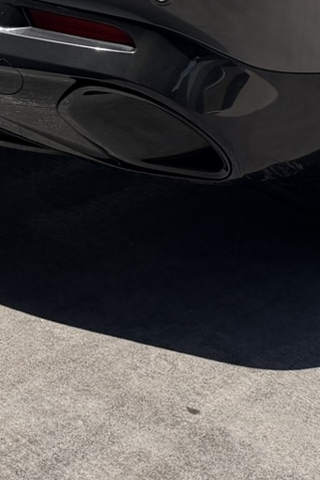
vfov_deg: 18.6
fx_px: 1332
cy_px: -188
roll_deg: -1.4
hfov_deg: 13.3
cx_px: 404
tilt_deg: -13.5
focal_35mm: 100
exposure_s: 1/3584
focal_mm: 6.76
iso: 80
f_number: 1.78
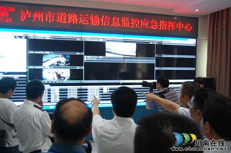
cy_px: 76
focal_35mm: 36
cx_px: 116
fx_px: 231
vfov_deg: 36.8
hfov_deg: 53.2
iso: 800
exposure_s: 1/25
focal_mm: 24
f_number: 4
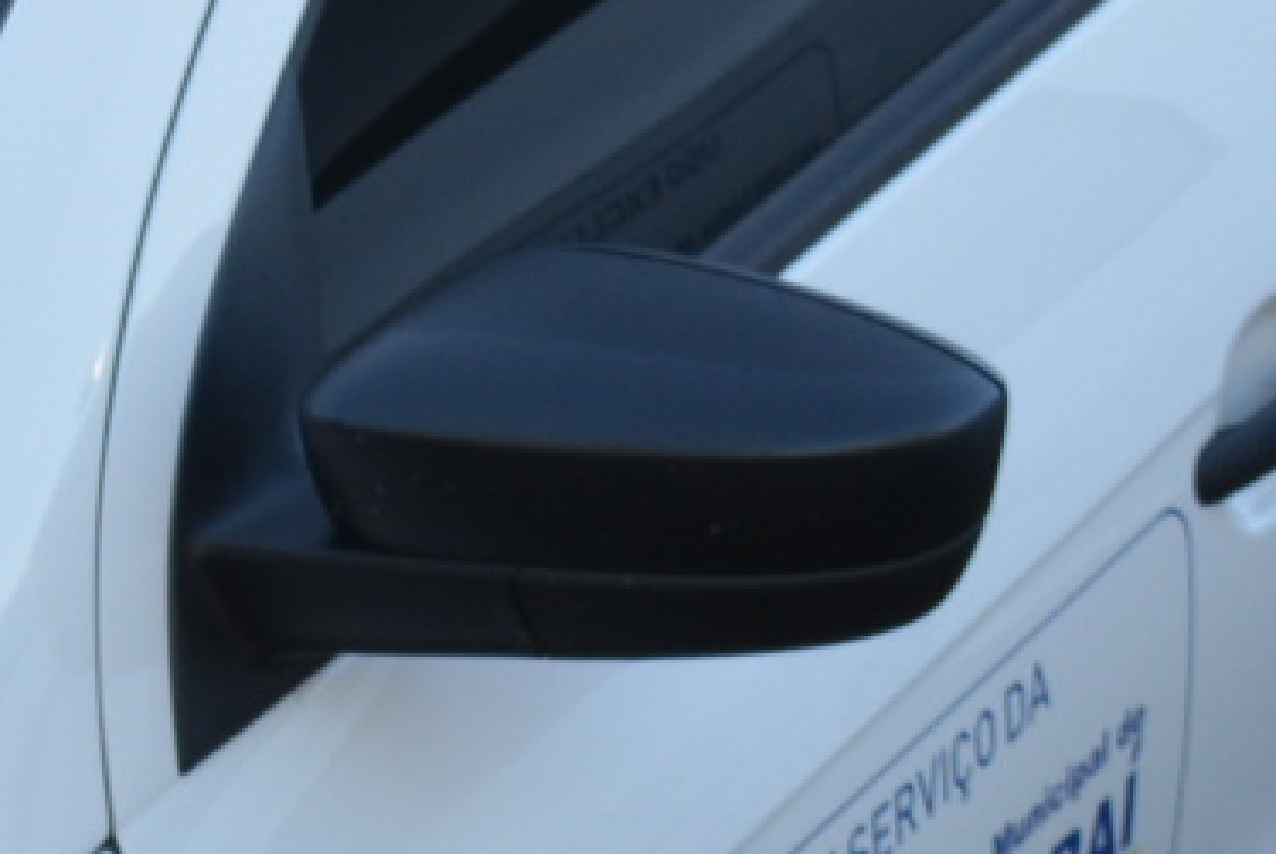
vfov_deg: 5.0
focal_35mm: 275
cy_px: 143
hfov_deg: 7.2
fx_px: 9758
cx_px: -1385
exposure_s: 1/160
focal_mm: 23
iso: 200
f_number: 6.3
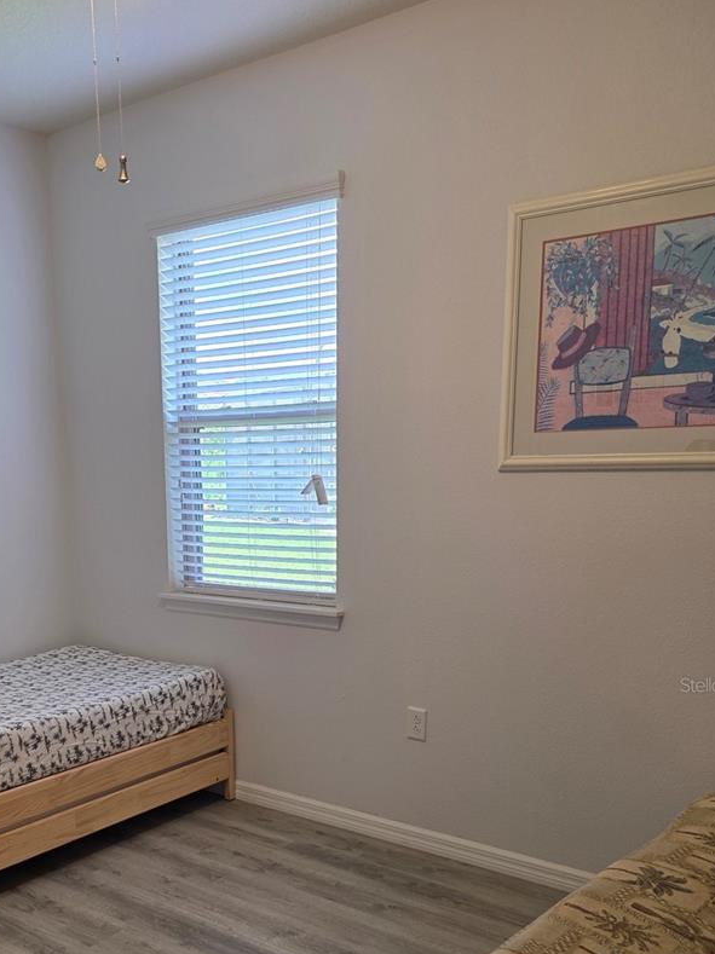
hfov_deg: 40.0
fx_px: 965
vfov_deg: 51.0
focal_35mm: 35
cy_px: 684
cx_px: 221
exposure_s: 1/120
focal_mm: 6.25
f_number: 1.7
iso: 80
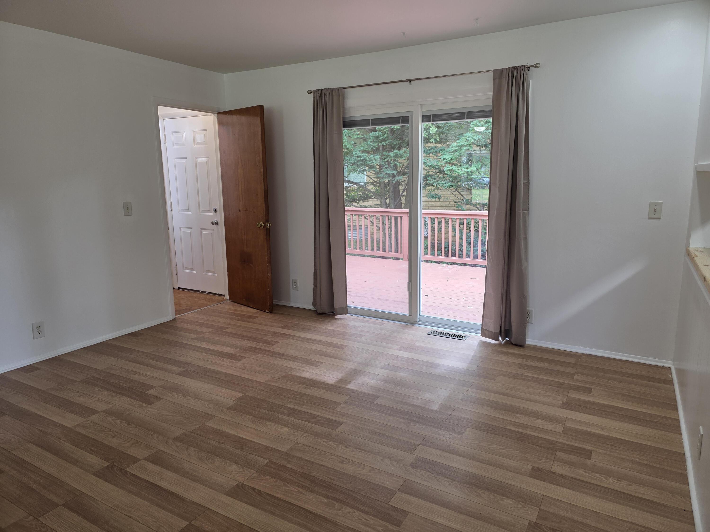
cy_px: 266
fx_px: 472
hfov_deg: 73.9
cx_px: 355
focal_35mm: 23
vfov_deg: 58.9
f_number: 1.7
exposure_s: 1/120
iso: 100
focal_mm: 6.3
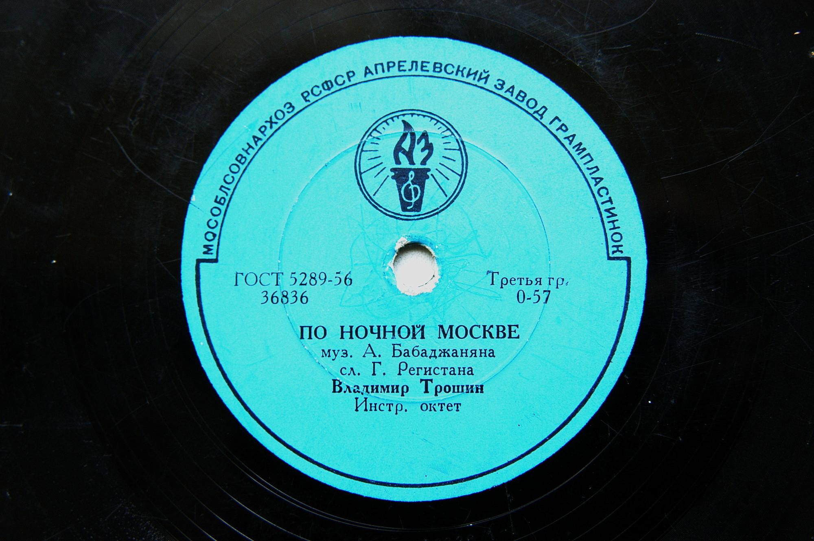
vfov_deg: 25.7
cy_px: 270
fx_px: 1186
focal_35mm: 52
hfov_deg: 37.9
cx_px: 407
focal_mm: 35
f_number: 4
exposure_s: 1/60
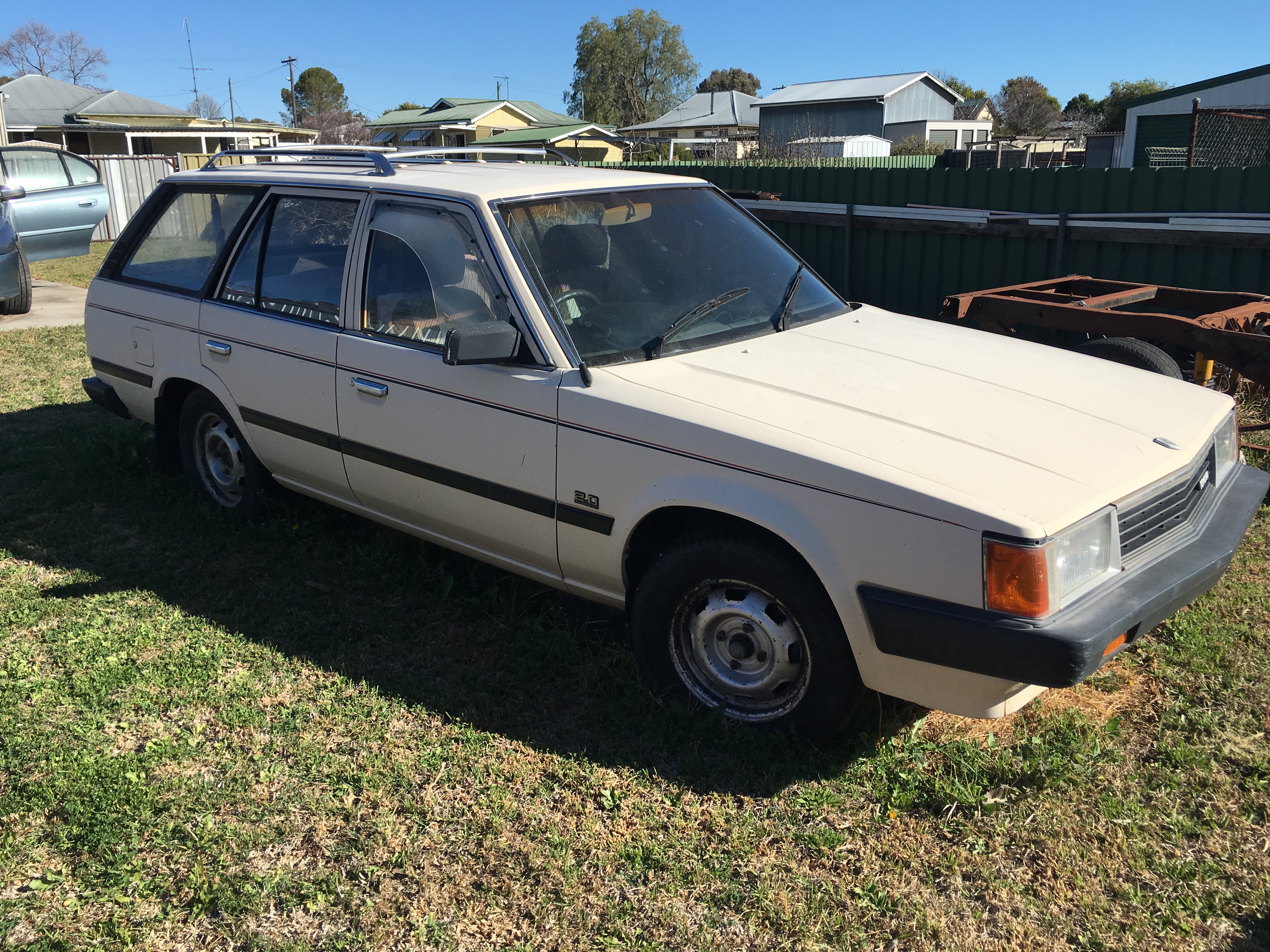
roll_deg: -0.5
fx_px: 1064
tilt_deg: -14.3
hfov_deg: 61.7
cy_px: 476
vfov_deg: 48.2
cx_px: 635
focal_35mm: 29
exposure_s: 1/1832
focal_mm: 4.15
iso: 25
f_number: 2.2
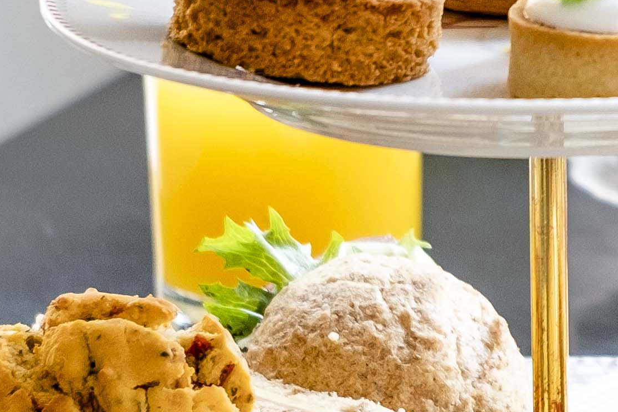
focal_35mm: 675
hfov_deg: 3.0
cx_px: 1225
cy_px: -127
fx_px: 11590
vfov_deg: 2.0
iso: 200
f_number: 2.8
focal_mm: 80
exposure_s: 1/125
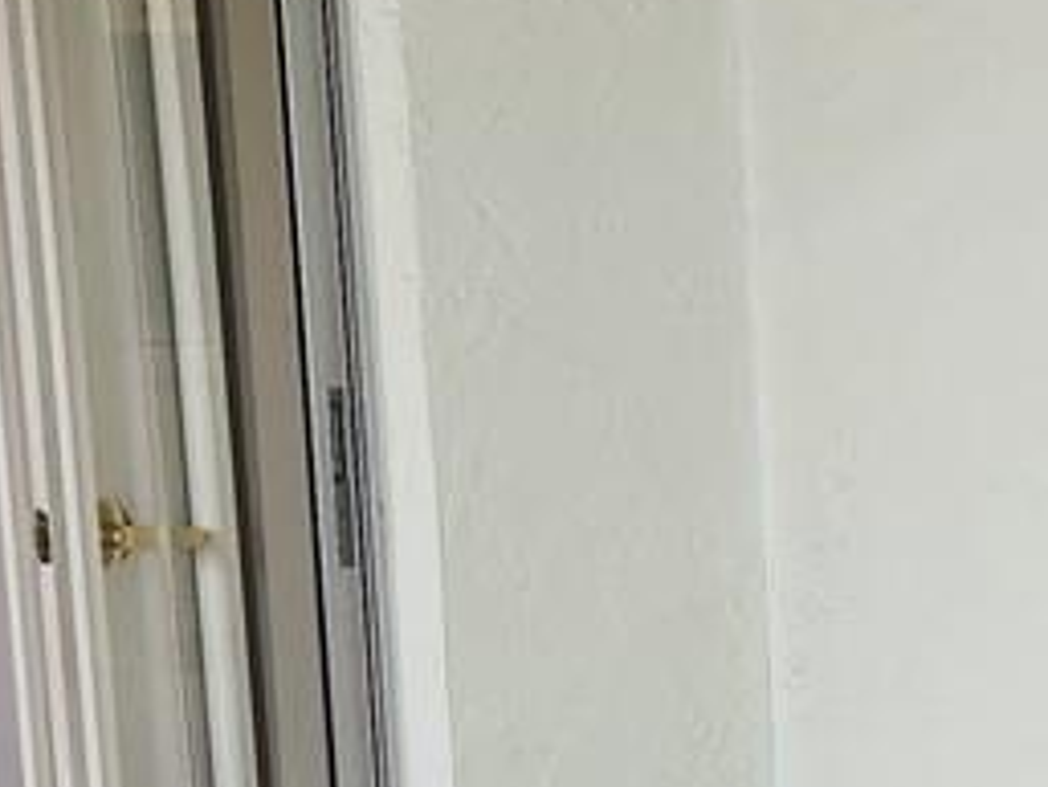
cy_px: 1081
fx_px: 4331
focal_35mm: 143
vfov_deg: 10.1
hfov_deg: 13.1
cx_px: 1509
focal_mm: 5.4
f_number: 1.8
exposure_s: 1/180
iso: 125
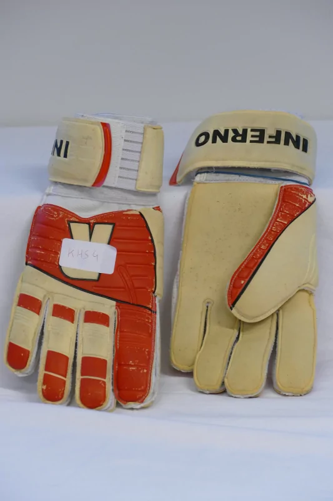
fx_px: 2582
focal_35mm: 186
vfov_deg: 11.1
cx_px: 166
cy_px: 250
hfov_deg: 7.4
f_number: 4
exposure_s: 1/100
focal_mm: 67.72
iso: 1250
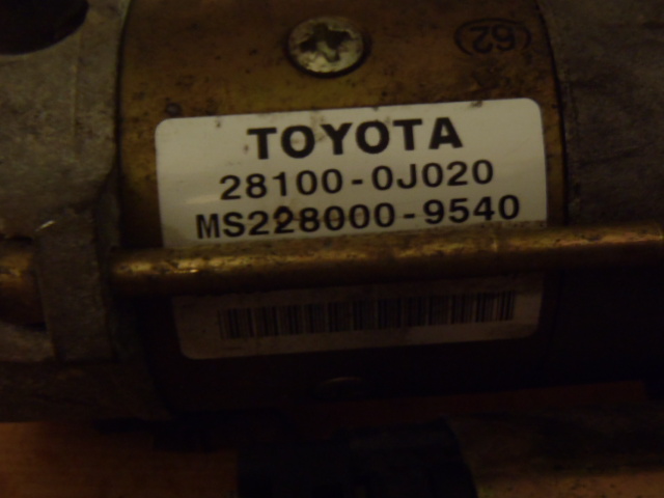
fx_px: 710
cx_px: 332
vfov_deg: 38.7
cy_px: 249
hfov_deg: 50.1
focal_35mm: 37
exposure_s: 1/4
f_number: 4.7
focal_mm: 6.64
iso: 400
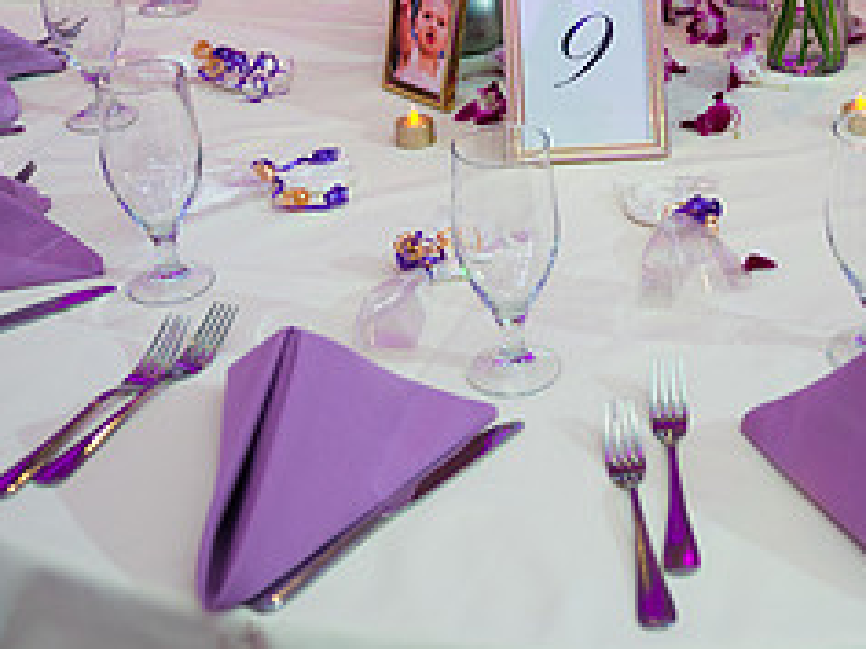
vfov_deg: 21.5
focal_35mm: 66
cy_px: -4
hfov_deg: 28.7
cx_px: 708
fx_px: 1651
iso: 640
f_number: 3.2
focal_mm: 28
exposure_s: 1/125
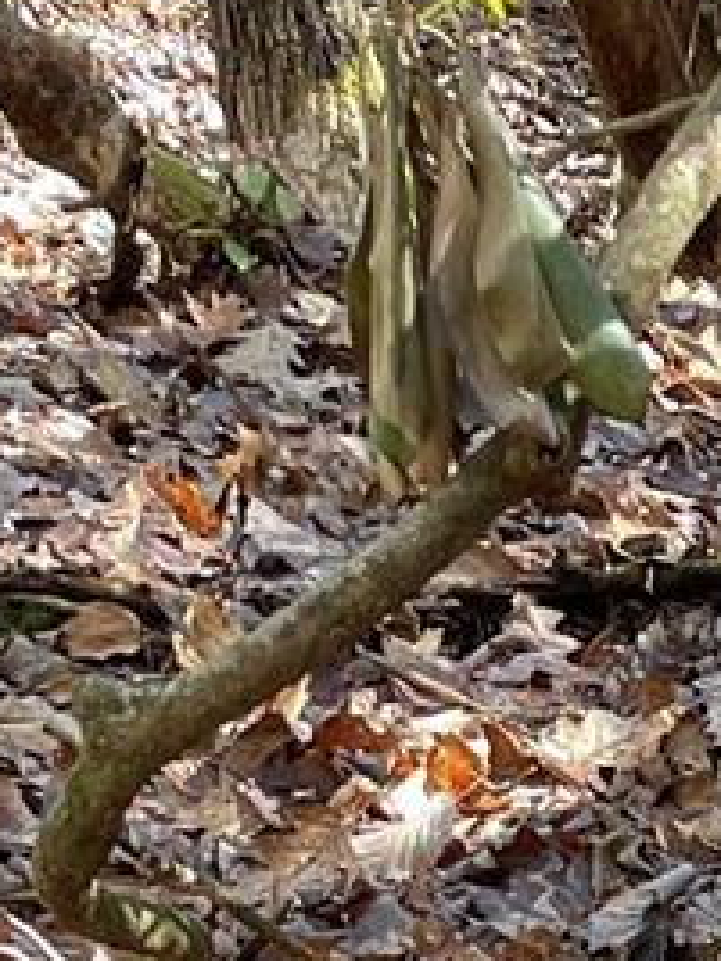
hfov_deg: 9.1
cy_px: 2299
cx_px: 1621
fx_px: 4138
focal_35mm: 149
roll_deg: +0.3
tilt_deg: -26.1
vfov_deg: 11.1
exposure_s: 1/121
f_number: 1.6
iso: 100
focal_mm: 4.2
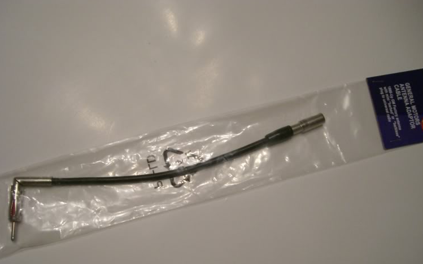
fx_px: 496
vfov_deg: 29.7
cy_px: 164
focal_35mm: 43
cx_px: 214
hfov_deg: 46.2
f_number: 2.7
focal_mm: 6.2
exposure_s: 1/100
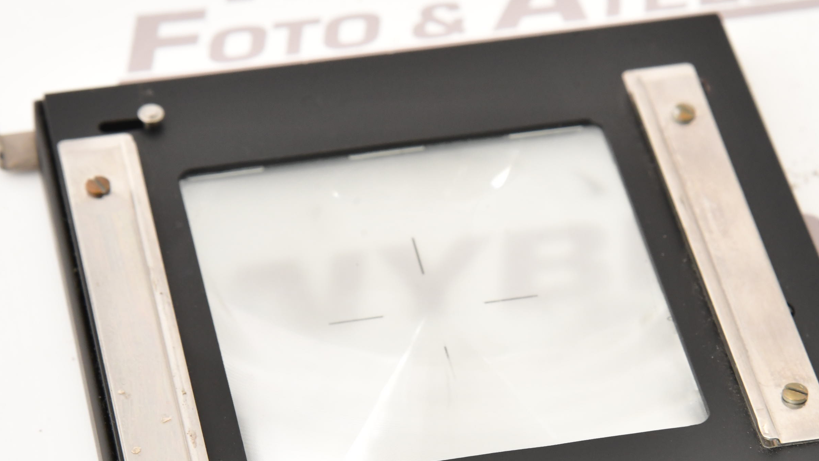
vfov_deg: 5.6
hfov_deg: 10.0
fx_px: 4691
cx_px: 449
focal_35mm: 216
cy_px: 302
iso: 1600
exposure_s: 1/125
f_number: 13
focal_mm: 120
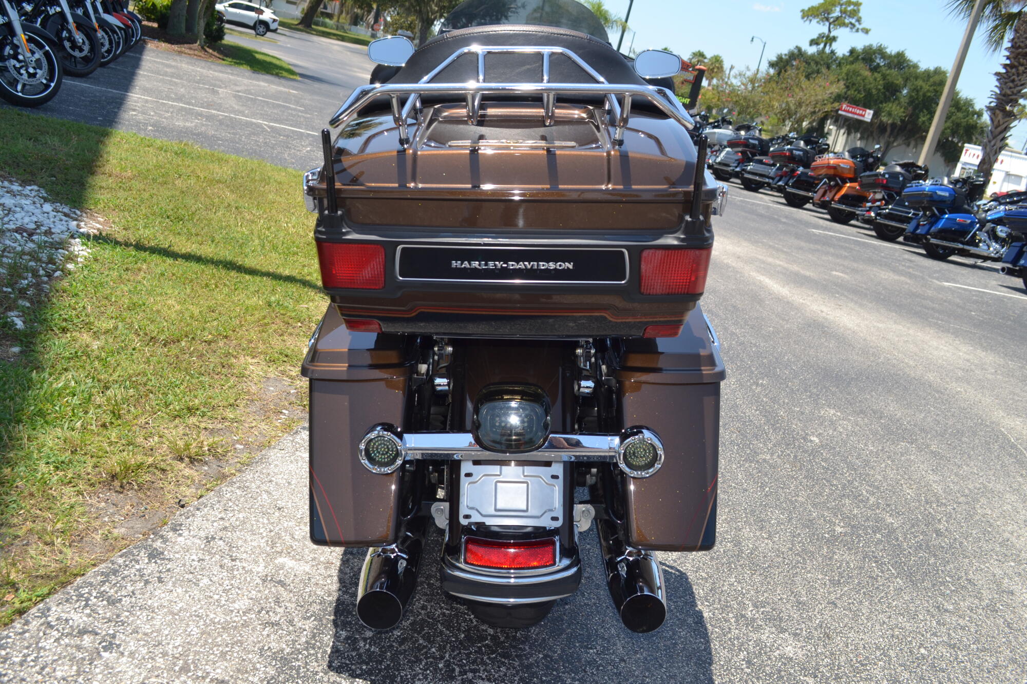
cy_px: 342
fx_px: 941
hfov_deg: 57.2
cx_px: 514
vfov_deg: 40.0
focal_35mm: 33
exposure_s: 1/200
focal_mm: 22
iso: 100
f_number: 7.1
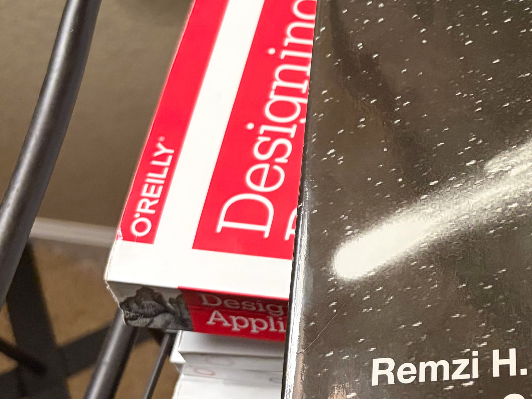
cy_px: 65
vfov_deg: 22.2
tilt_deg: -56.4
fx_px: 999
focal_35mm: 65
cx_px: 544
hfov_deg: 27.9
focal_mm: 5.96
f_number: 1.6
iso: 400
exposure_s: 1/60
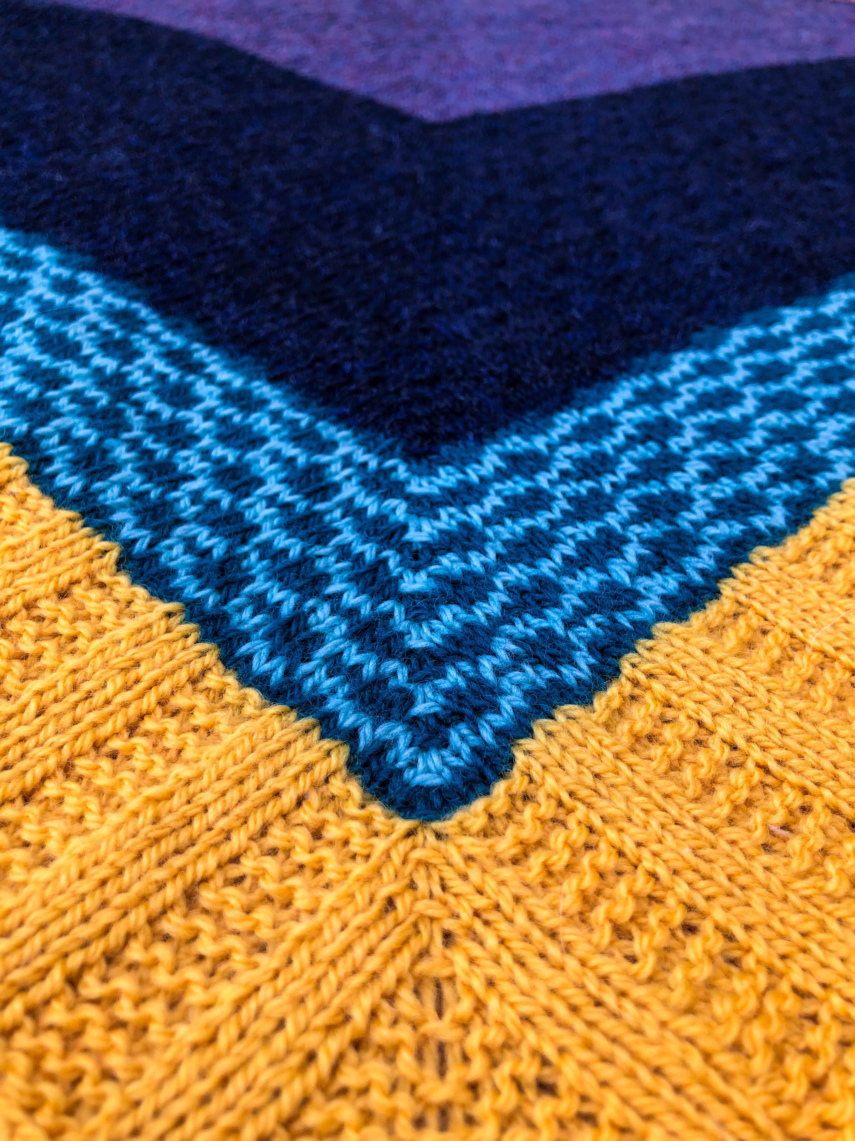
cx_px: 428
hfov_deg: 49.7
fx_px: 922
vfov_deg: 63.4
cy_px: 570
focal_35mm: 28
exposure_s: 1/140
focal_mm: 3.99
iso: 20
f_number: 1.8
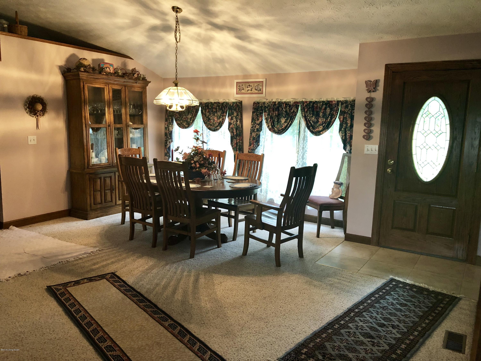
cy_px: 180
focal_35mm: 28
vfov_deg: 49.7
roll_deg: -0.5
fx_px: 389
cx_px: 240
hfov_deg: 63.4
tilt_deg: -9.7
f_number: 1.8
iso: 64
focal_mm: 3.99
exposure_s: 1/15
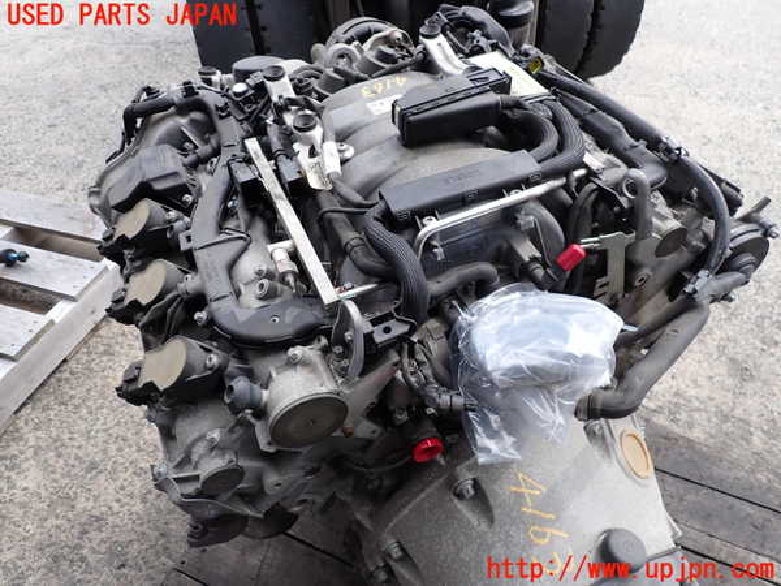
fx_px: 564
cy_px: 293
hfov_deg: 69.4
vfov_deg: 54.9
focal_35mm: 25
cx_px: 390
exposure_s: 1/320
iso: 100
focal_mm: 4.5
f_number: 2.8
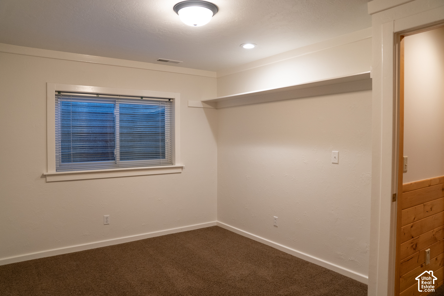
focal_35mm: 24
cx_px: 222
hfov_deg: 72.7
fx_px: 302
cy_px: 148
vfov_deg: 52.3
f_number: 3.2
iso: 1600
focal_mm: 24
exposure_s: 1/160
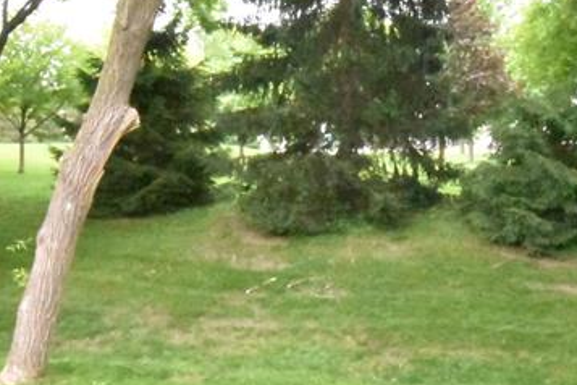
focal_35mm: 43
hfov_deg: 44.7
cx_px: 386
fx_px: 689
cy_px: 218
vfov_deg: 31.1
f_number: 22
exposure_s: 1/60
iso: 20000
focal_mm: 10
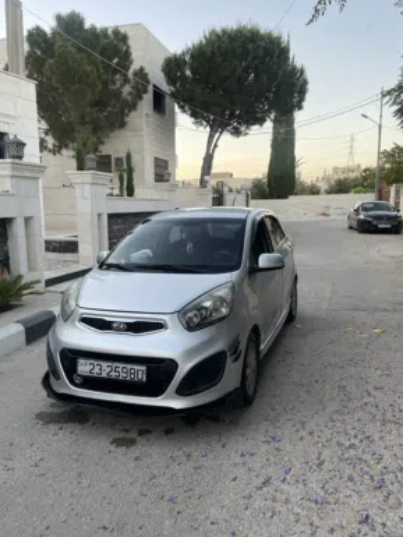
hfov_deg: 51.4
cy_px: 273
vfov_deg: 65.3
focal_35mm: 27
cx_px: 205
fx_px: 419
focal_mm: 4.2
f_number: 1.6
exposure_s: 1/121
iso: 100
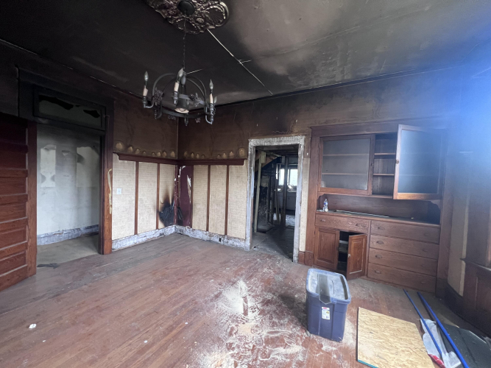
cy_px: 184
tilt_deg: -5.8
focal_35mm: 13
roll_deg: -3.7
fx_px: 184
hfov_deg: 106.2
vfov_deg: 89.9
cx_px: 246
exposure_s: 1/60
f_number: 1.8
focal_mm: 1.57
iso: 250
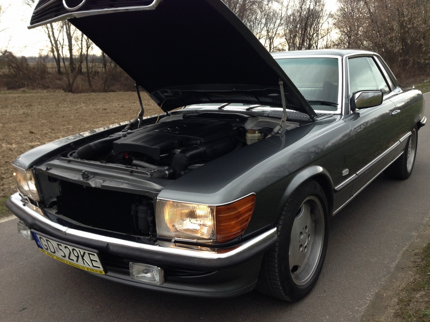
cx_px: 215
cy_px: 161
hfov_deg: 55.4
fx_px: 410
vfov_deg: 42.9
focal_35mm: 33
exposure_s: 1/120
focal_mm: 4.12
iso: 80
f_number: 2.4
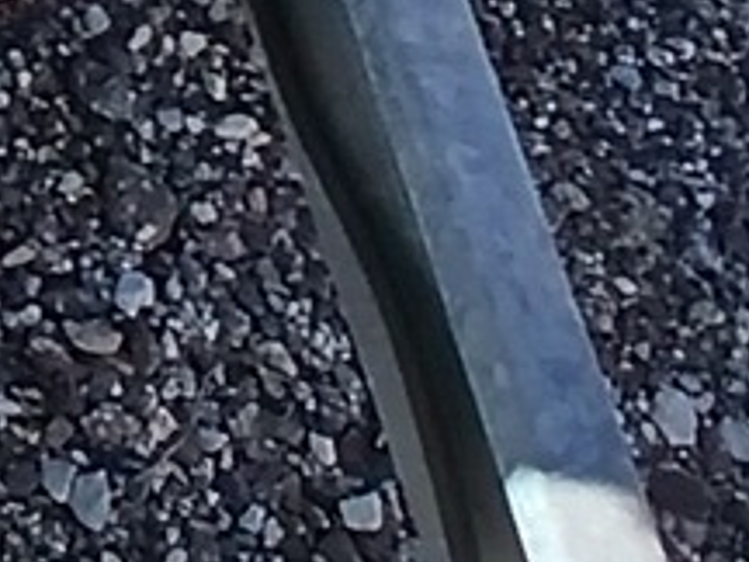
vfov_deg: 10.9
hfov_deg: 13.2
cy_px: -493
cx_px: -818
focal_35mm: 126
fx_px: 2726
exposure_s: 1/666
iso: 50
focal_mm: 1.4
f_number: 2.2
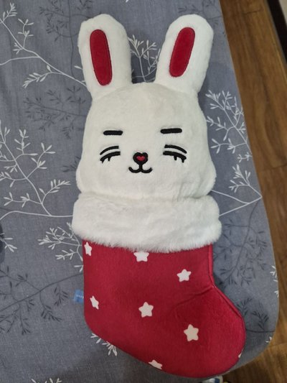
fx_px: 254
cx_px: 144
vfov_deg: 73.9
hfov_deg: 58.9
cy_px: 192
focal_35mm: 23
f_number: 1.8
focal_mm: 5.4
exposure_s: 1/120
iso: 400
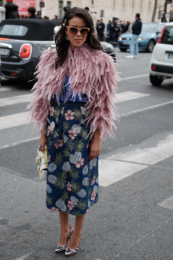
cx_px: 74
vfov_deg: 32.9
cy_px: 142
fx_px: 440
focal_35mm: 61
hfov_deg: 22.2
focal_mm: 35
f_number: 2
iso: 500
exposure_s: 1/4000
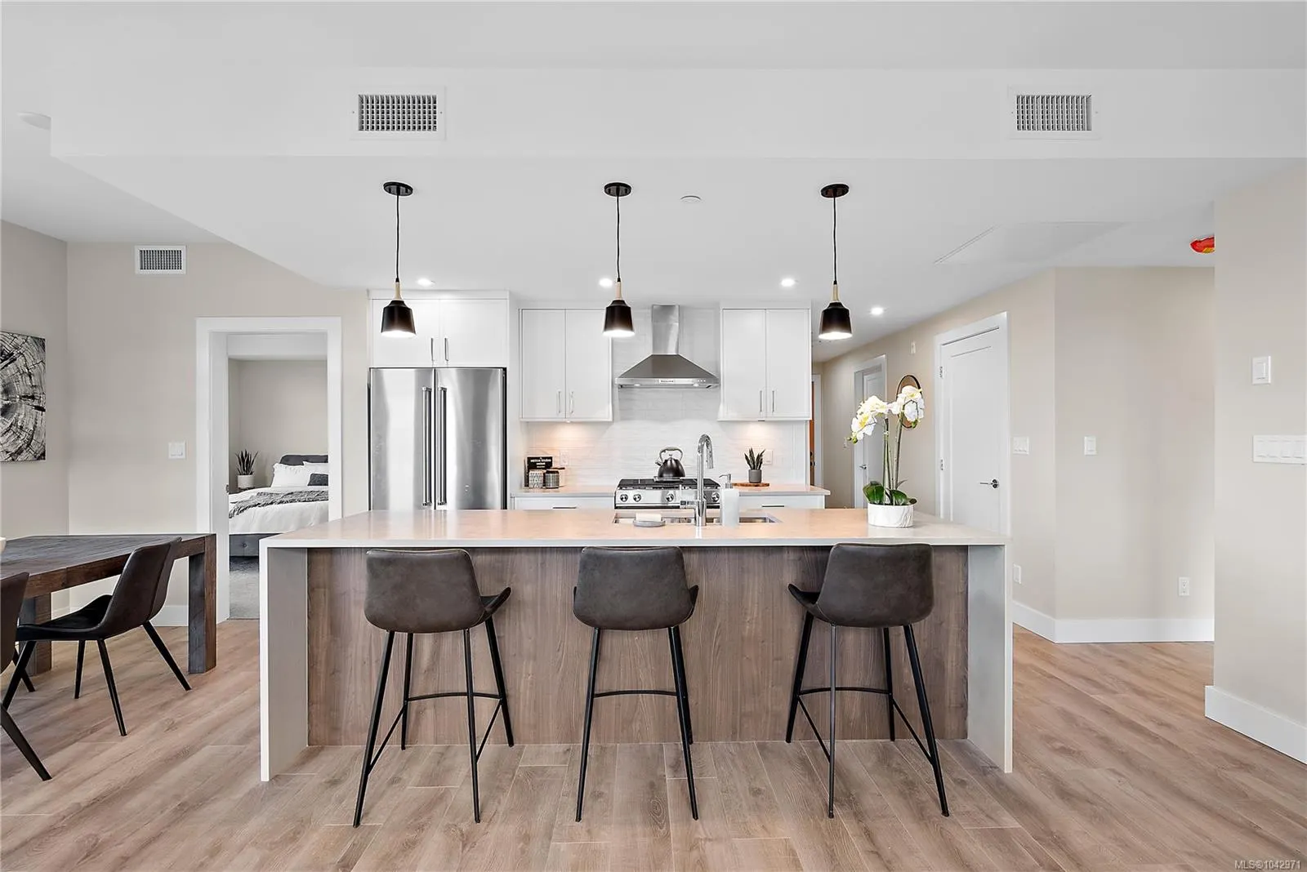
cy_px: 436
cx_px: 654
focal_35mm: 16
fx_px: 581
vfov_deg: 73.8
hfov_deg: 96.7
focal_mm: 16
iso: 320
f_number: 7.1
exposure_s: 1/6
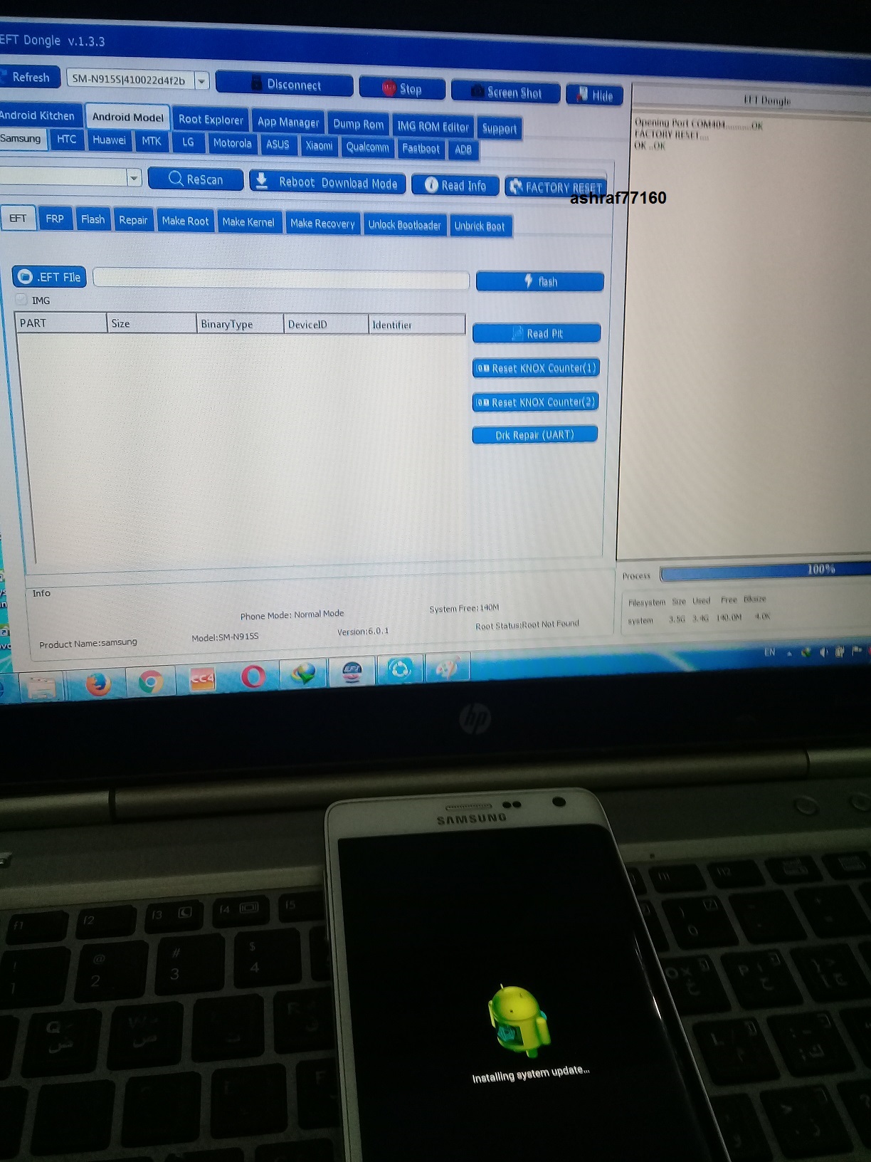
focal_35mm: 31
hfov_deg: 45.4
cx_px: 436
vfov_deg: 58.4
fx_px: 1040
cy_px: 581
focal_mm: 3.3
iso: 100
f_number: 2.2
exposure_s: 1/33
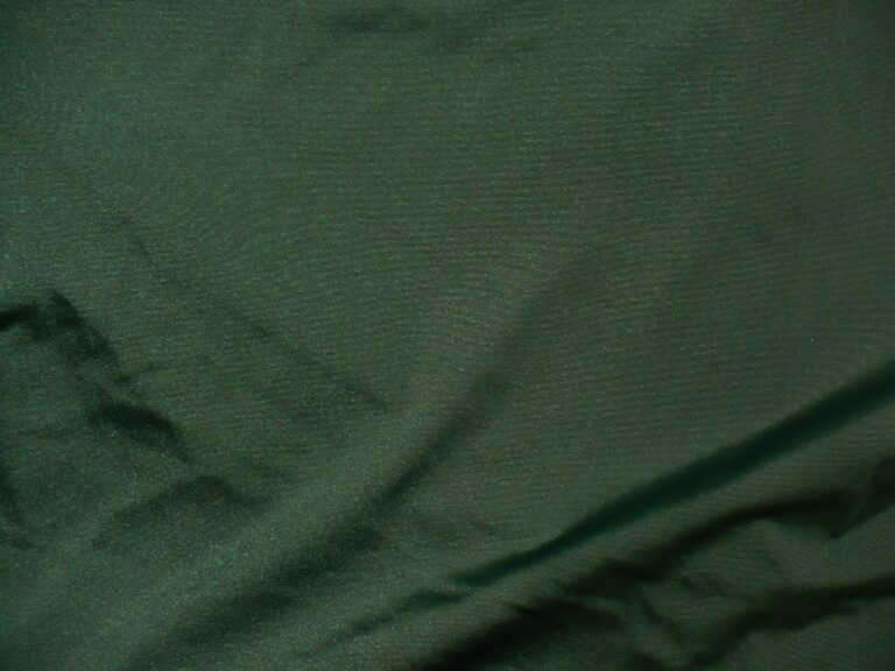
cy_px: 336
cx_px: 448
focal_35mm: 37
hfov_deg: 50.1
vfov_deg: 38.7
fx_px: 957
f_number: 2.8
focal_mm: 6.1
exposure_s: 1/10
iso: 200
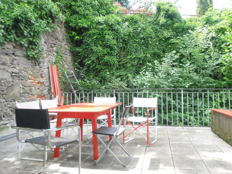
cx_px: 116
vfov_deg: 49.7
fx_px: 188
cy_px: 87
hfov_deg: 63.4
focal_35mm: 28
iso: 200
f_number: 2.6
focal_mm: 4.65
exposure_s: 1/400
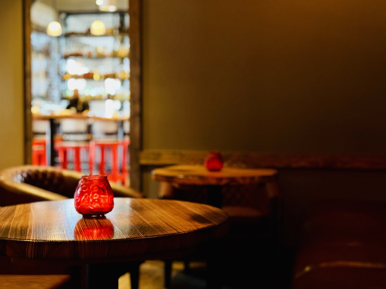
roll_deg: +0.1
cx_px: 193
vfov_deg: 30.3
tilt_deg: -2.6
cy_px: 144
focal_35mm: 48
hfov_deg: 39.7
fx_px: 535
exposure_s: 1/30
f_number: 1.78
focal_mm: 6.76
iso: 500
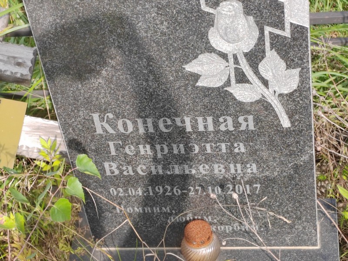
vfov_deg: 15.4
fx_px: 965
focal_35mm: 96
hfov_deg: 20.4
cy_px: 130
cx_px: 174
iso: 100
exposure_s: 1/450
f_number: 1.9
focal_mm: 5.52
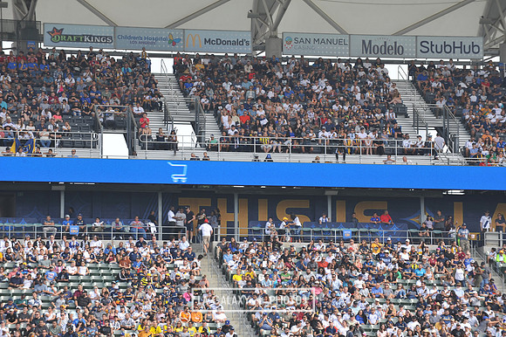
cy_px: 168
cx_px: 253
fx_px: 2388
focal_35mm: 170
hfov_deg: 12.1
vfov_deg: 8.1
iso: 200
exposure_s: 1/250
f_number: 8
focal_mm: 170
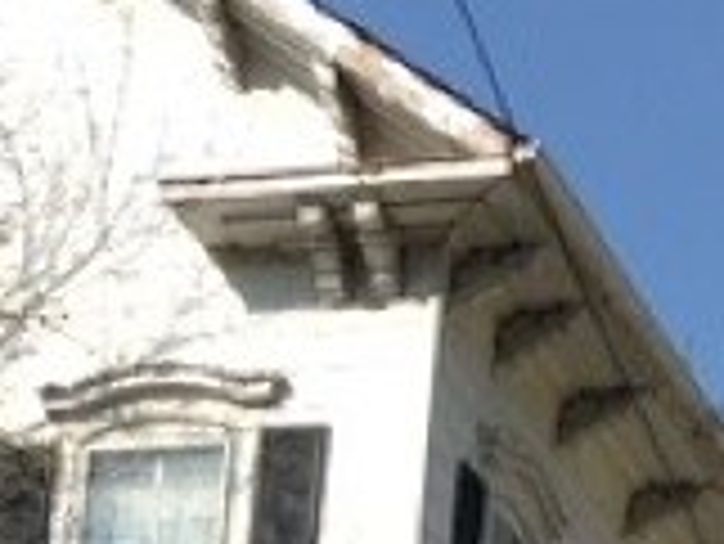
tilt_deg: +8.4
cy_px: 1124
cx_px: 405
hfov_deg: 12.0
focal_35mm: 164
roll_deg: -6.4
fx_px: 3433
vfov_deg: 8.5
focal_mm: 4.12
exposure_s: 1/1550
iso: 50
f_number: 2.4
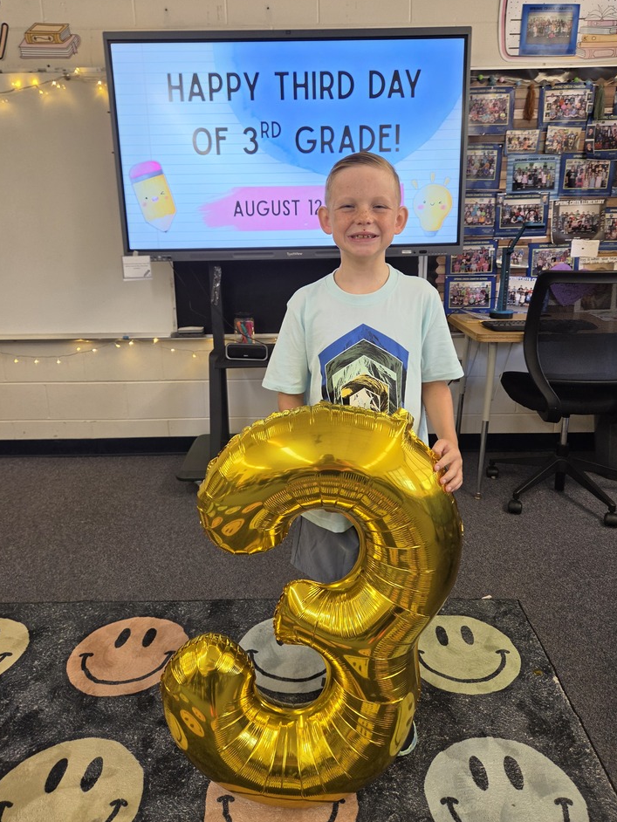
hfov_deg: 54.9
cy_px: 378
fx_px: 594
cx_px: 318
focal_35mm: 25
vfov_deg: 69.3
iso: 125
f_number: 1.8
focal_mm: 5.4
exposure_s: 1/120
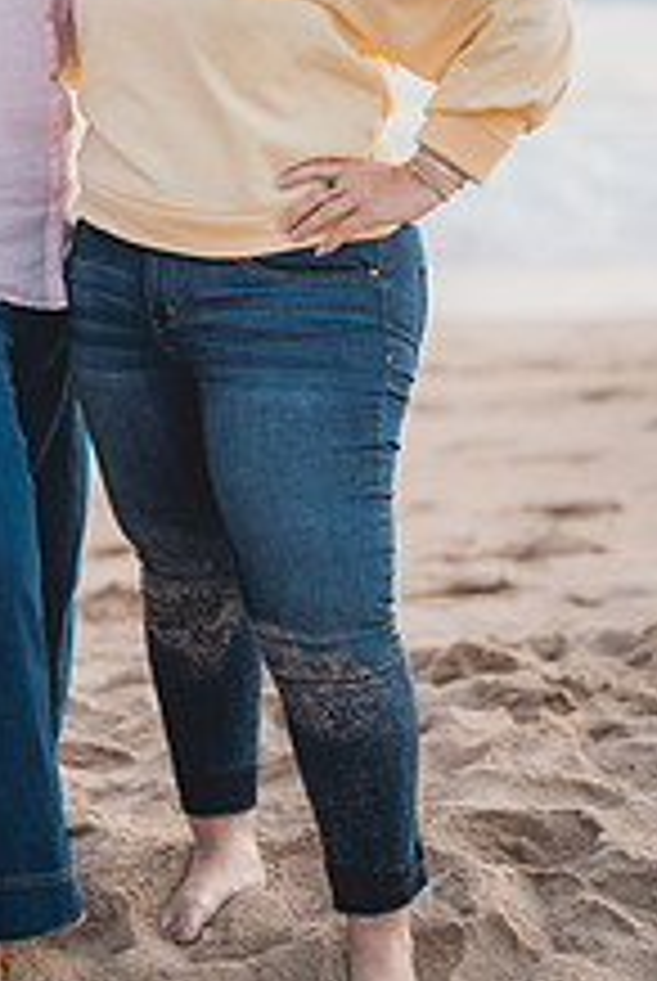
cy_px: 220
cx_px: 40
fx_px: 2810
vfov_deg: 19.6
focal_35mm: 103
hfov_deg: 13.2
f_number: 1.4
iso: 200
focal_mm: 50
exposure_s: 1/160
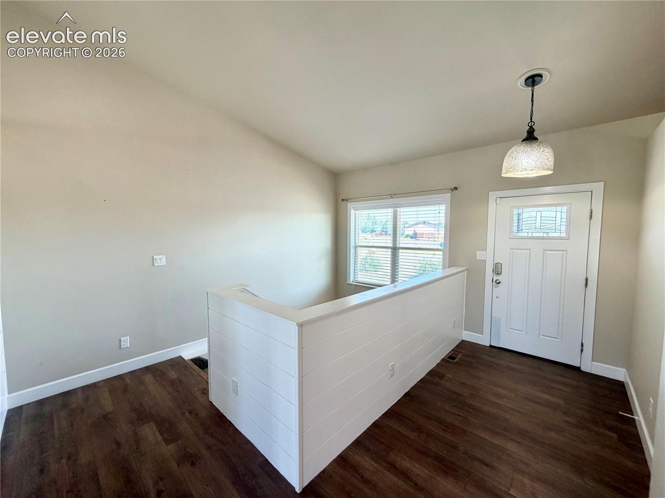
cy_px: 249
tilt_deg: -4.1
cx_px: 332
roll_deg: +0.7
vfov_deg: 85.7
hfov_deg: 102.1
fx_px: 269
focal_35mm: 14
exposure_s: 1/120
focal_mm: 2.22
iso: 160
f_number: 2.2
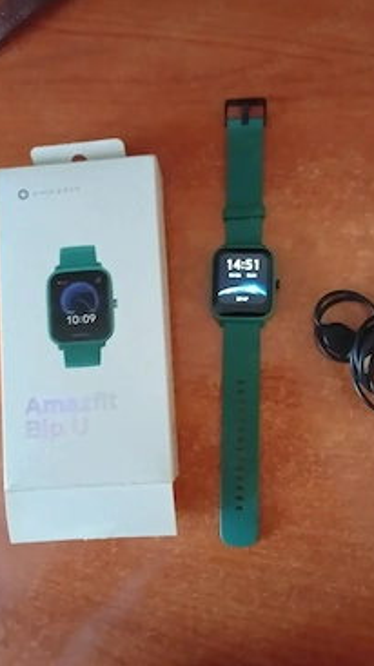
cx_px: 202
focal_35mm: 32
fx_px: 565
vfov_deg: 61.0
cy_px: 345
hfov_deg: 36.6
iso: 1224
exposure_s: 1/20
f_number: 1.8
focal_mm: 3.84
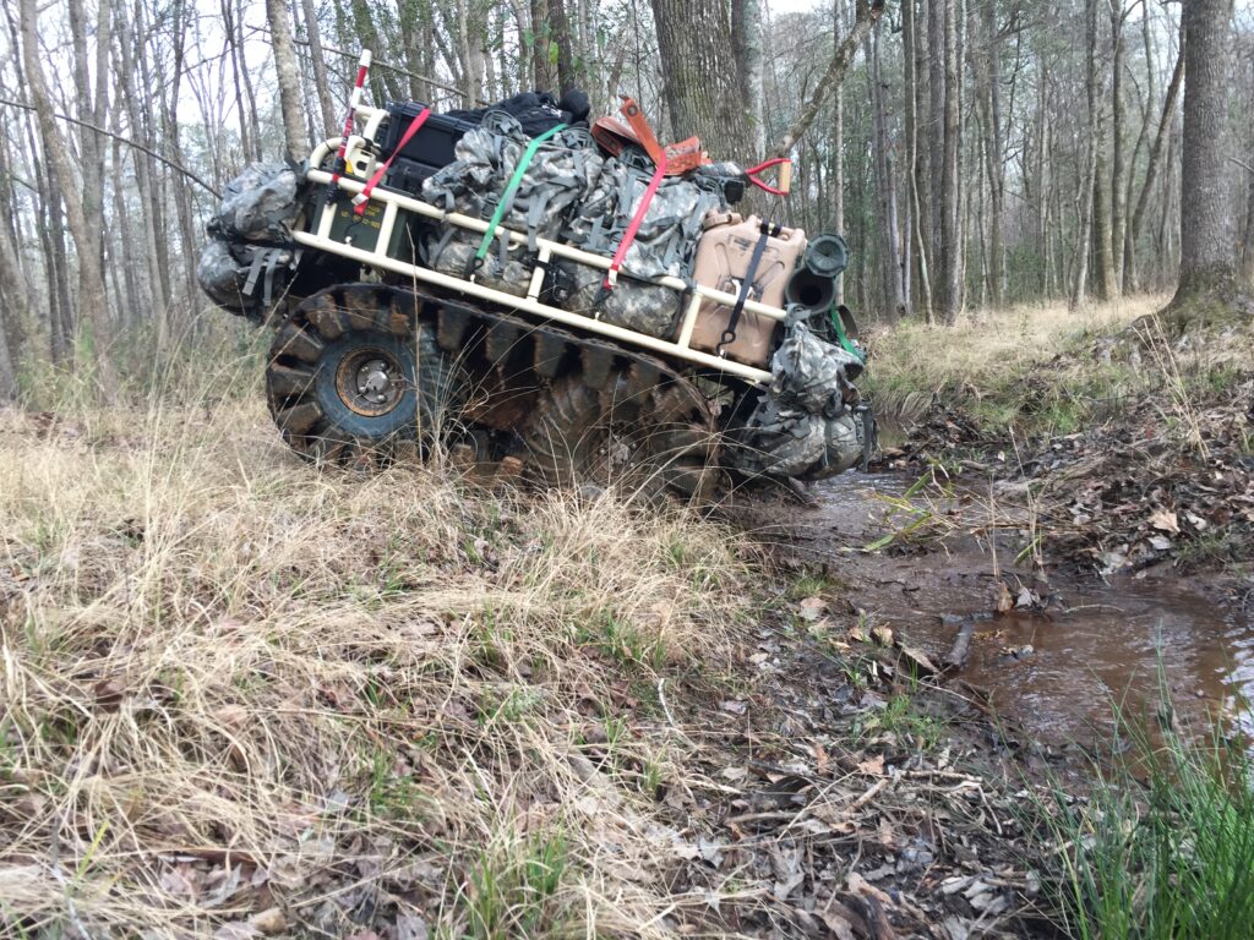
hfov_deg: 61.7
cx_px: 627
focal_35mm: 29
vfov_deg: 48.2
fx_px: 1051
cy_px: 470
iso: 32
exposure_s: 1/120
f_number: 2.2
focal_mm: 4.15
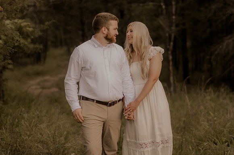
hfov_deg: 27.0
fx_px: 487
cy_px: 78
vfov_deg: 18.2
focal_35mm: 75
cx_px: 117
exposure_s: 1/320
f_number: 2.2
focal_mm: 50
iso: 200
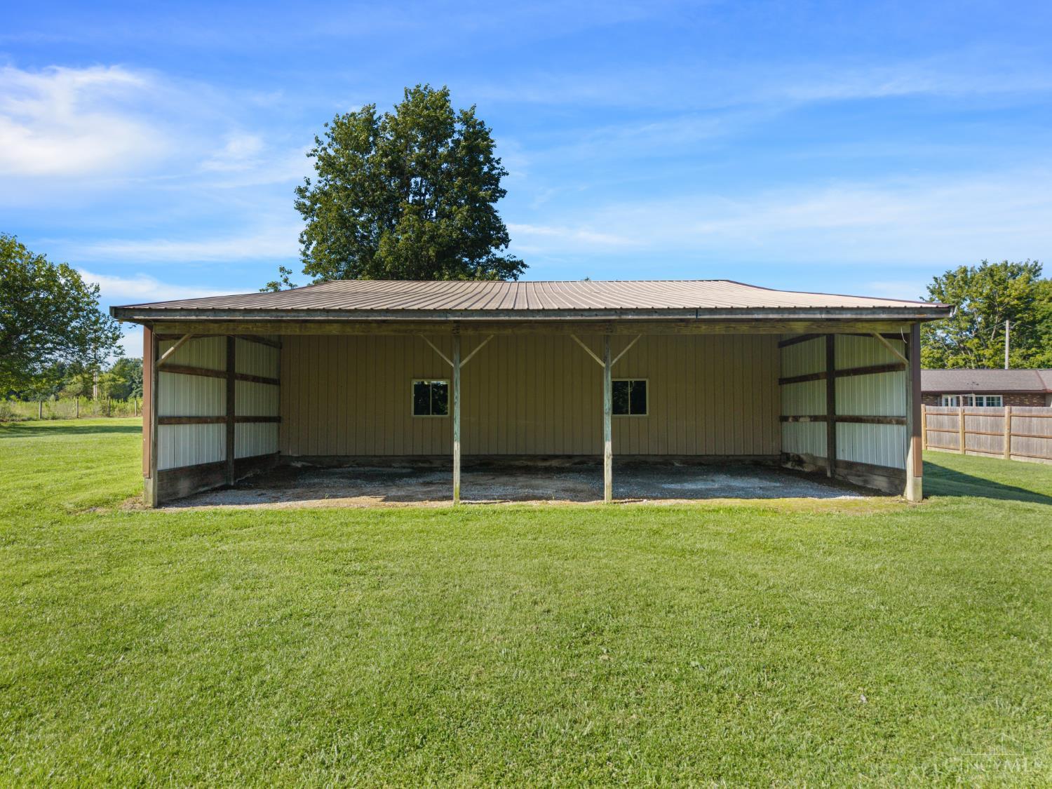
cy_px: 394
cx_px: 526
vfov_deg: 56.8
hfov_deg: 71.6
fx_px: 729
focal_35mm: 24
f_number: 1.8
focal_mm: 8.67
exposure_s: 1/1500
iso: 120
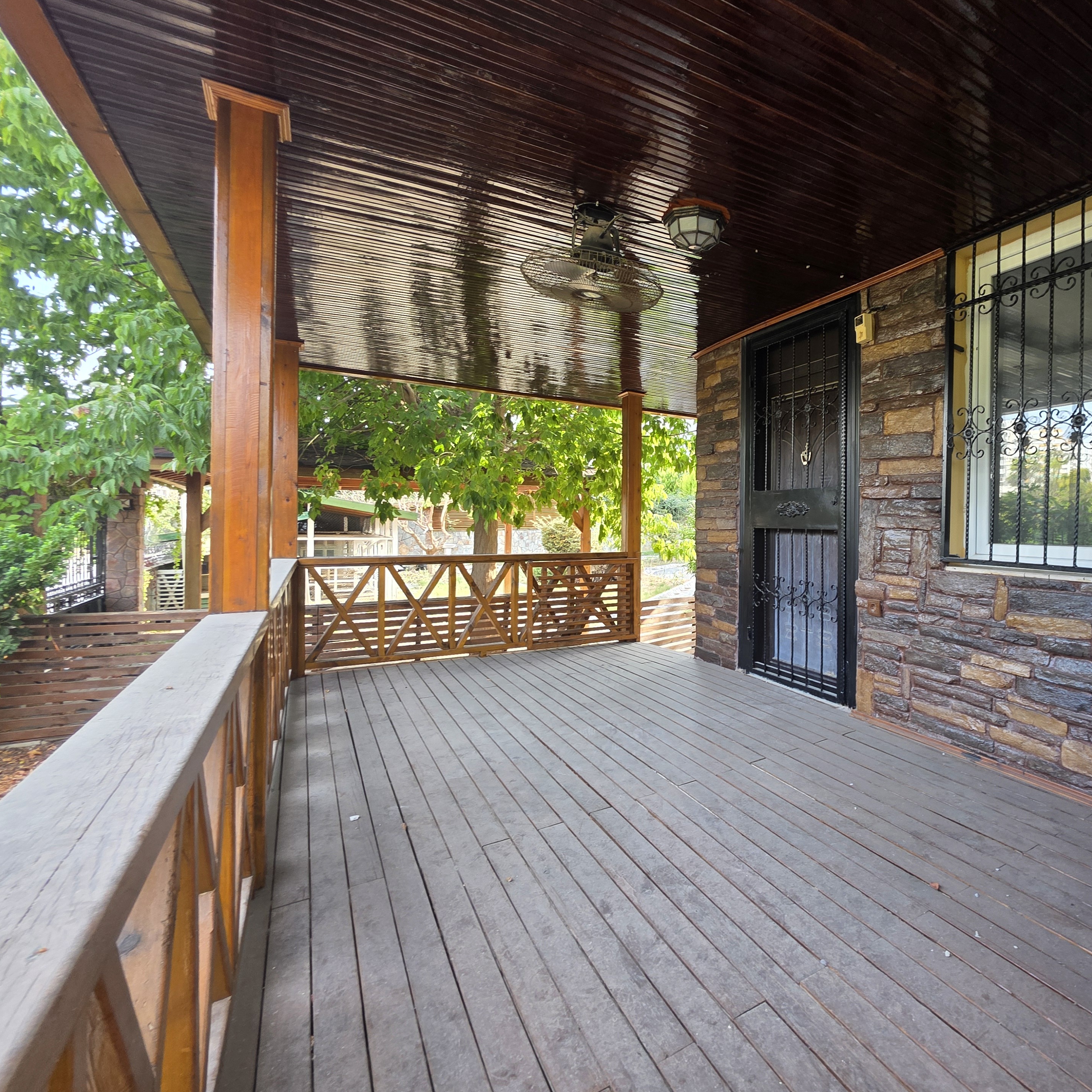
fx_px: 571
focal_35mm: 16
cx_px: 720
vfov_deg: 87.4
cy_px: 526
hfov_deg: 84.7
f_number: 1.9
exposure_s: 1/100
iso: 40
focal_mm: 2.2
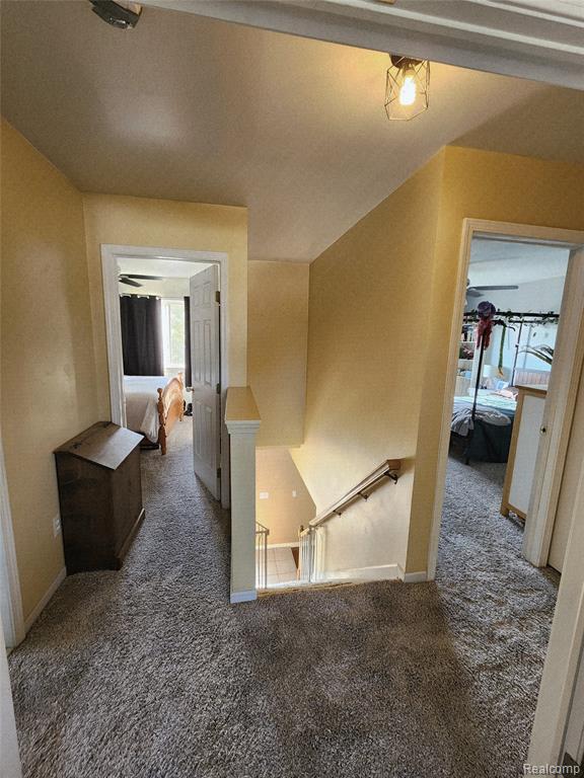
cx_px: 292
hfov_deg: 89.9
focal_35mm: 13
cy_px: 389
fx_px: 292
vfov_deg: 106.2
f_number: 2.2
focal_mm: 2.2
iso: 320
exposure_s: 1/60.2
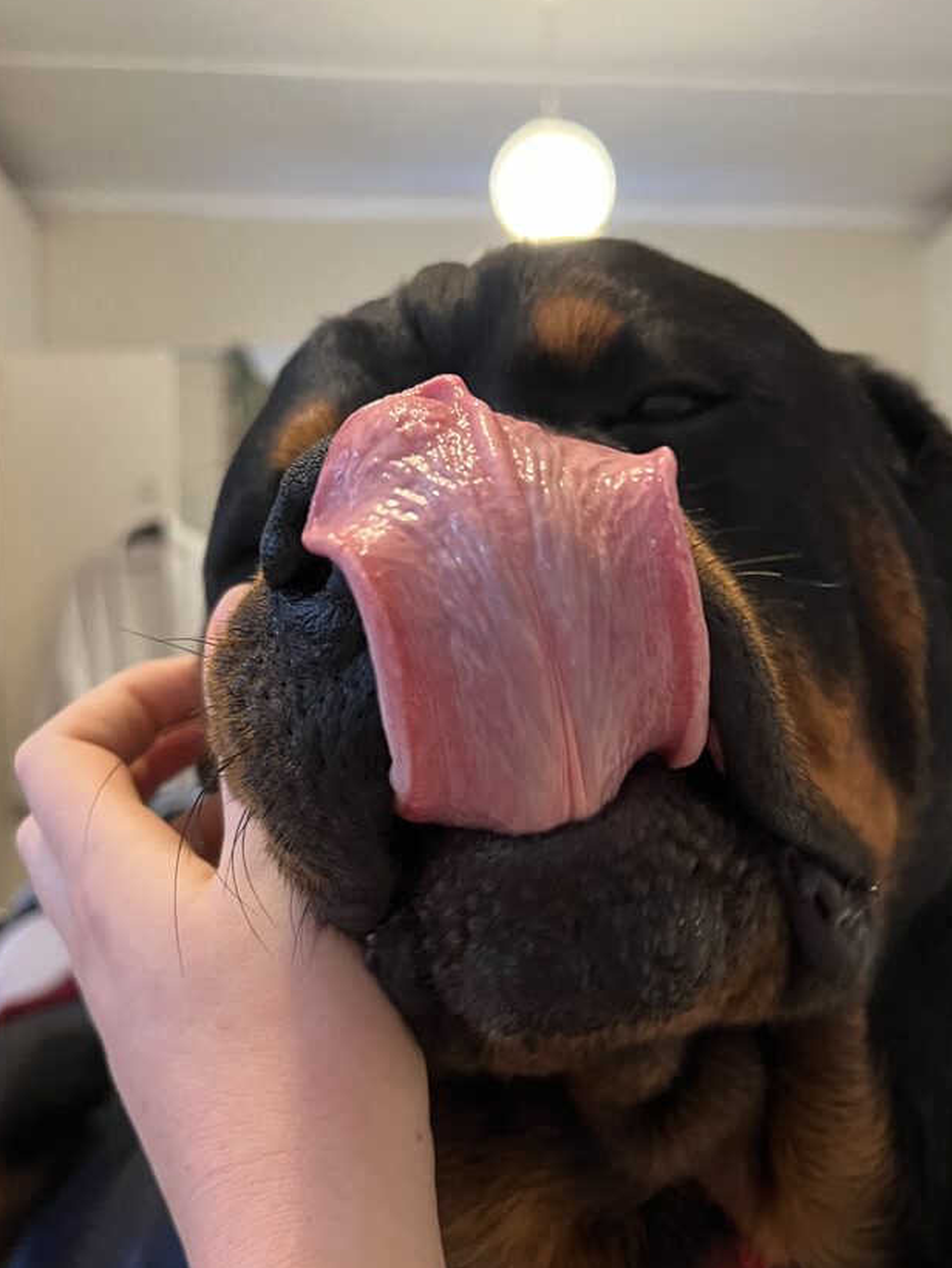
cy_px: 780
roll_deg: +1.7
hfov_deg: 37.6
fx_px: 1393
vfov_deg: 48.6
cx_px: 553
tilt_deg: +0.5
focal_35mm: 38
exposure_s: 1/33
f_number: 1.5
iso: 400
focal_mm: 5.7
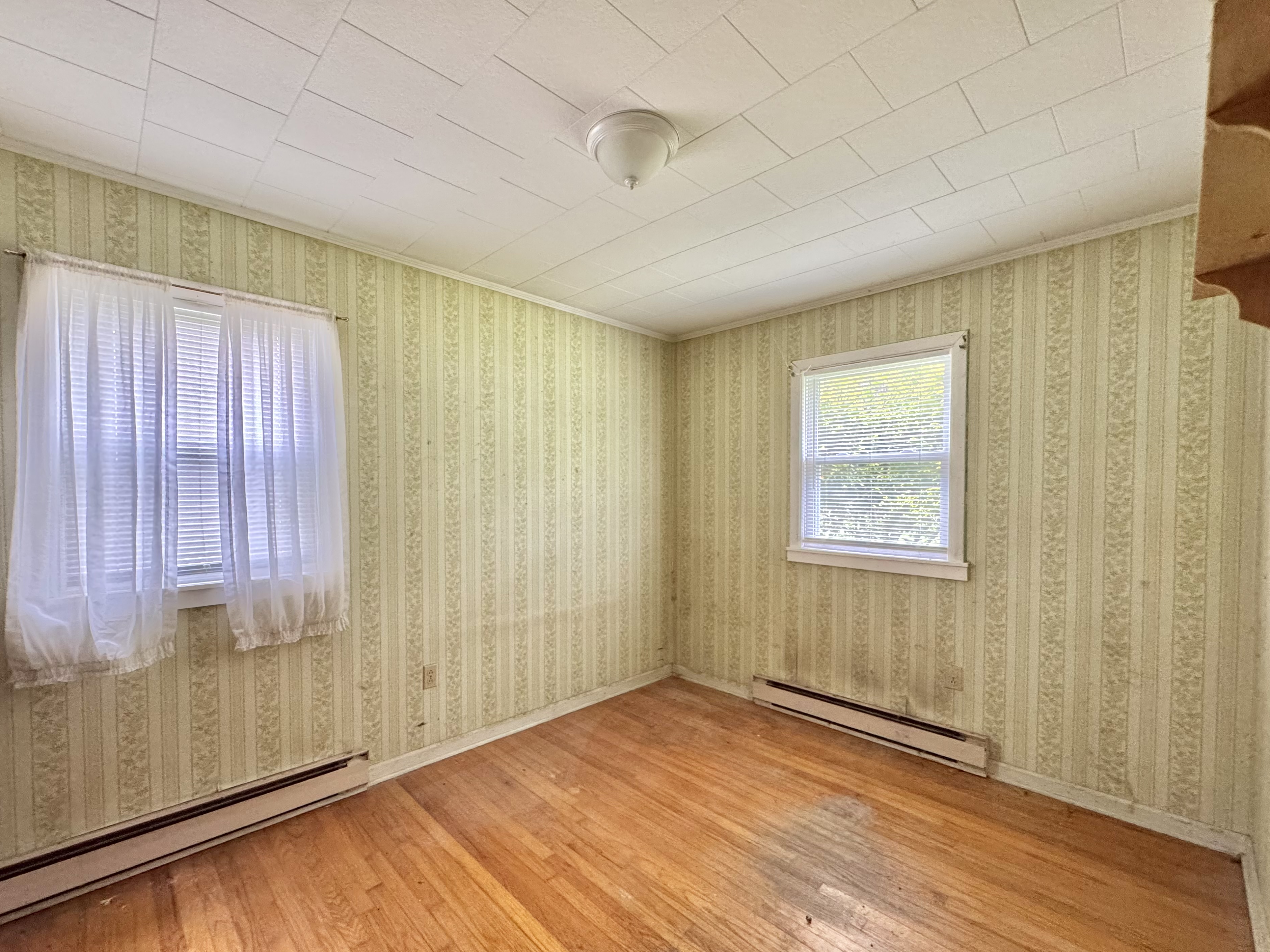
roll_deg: +0.5
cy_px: 499
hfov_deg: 98.1
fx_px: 550
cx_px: 608
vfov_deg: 81.7
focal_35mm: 15
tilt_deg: -1.5
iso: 400
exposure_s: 1/60
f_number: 2.2
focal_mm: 2.22
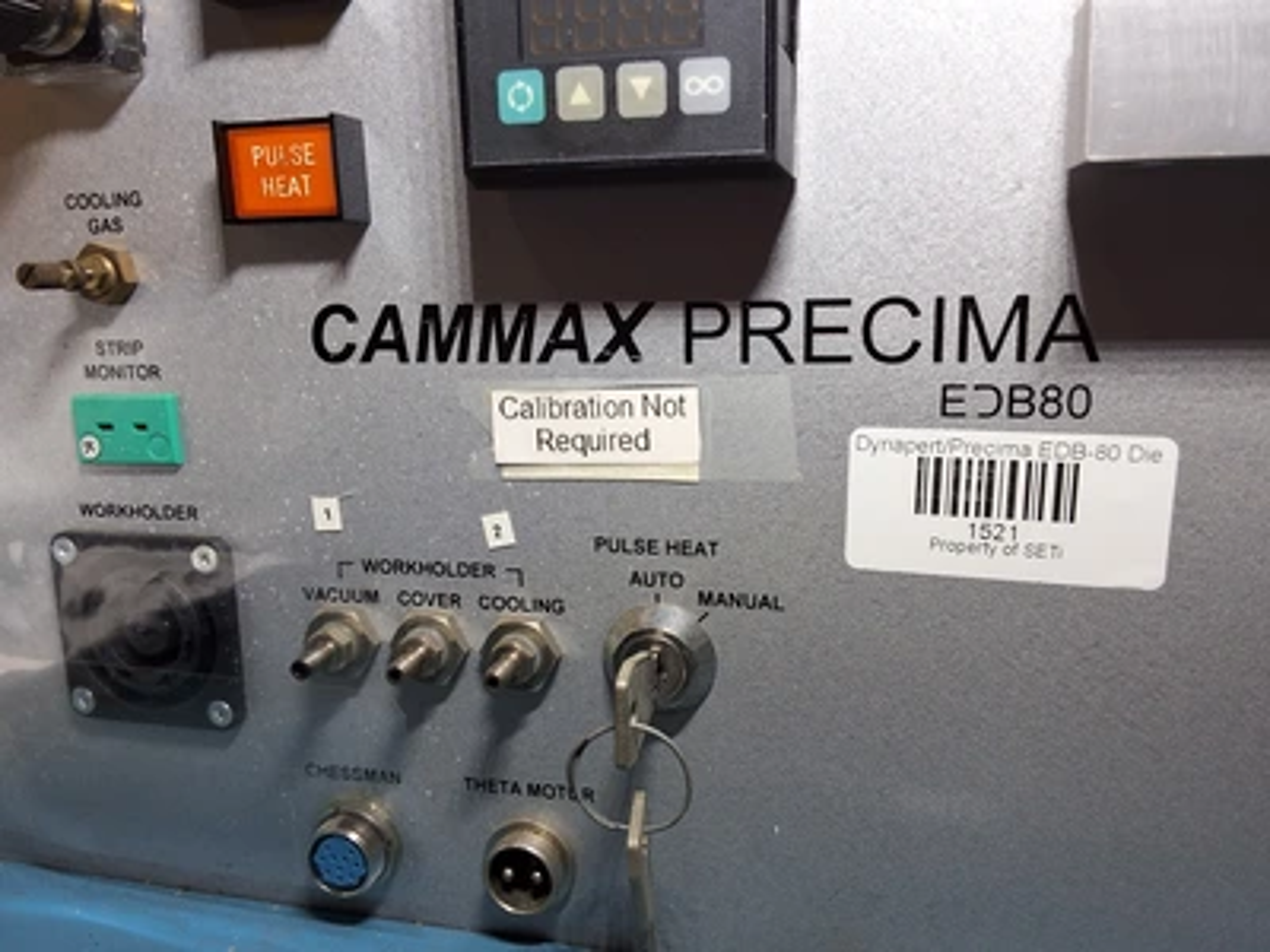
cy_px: 476
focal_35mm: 28
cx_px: 635
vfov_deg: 49.7
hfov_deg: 63.4
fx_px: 1027
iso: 50
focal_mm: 2.91
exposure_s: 1/60
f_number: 1.9
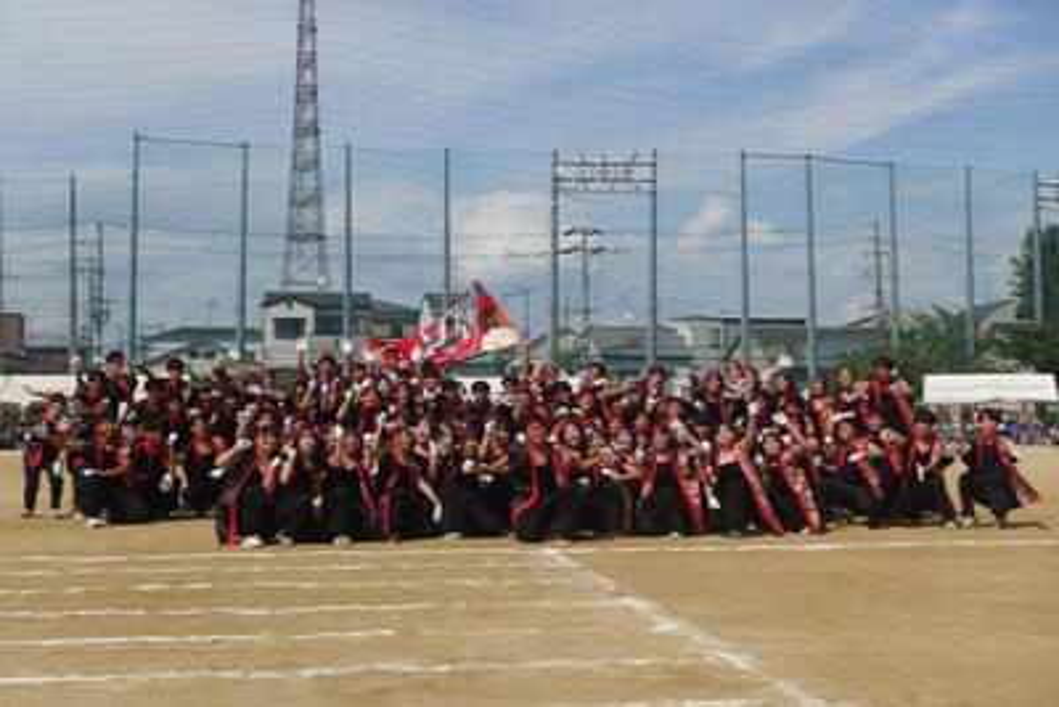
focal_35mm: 50
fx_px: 1471
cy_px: 354
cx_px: 530
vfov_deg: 27.0
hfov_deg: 39.6
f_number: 5.6
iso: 125
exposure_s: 1/125
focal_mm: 18.5
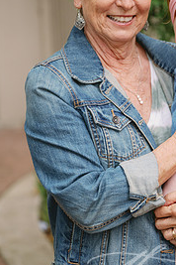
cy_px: 90
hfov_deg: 11.6
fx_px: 865
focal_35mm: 118
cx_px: 137
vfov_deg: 17.3
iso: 320
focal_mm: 70
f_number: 2.8
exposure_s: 1/250
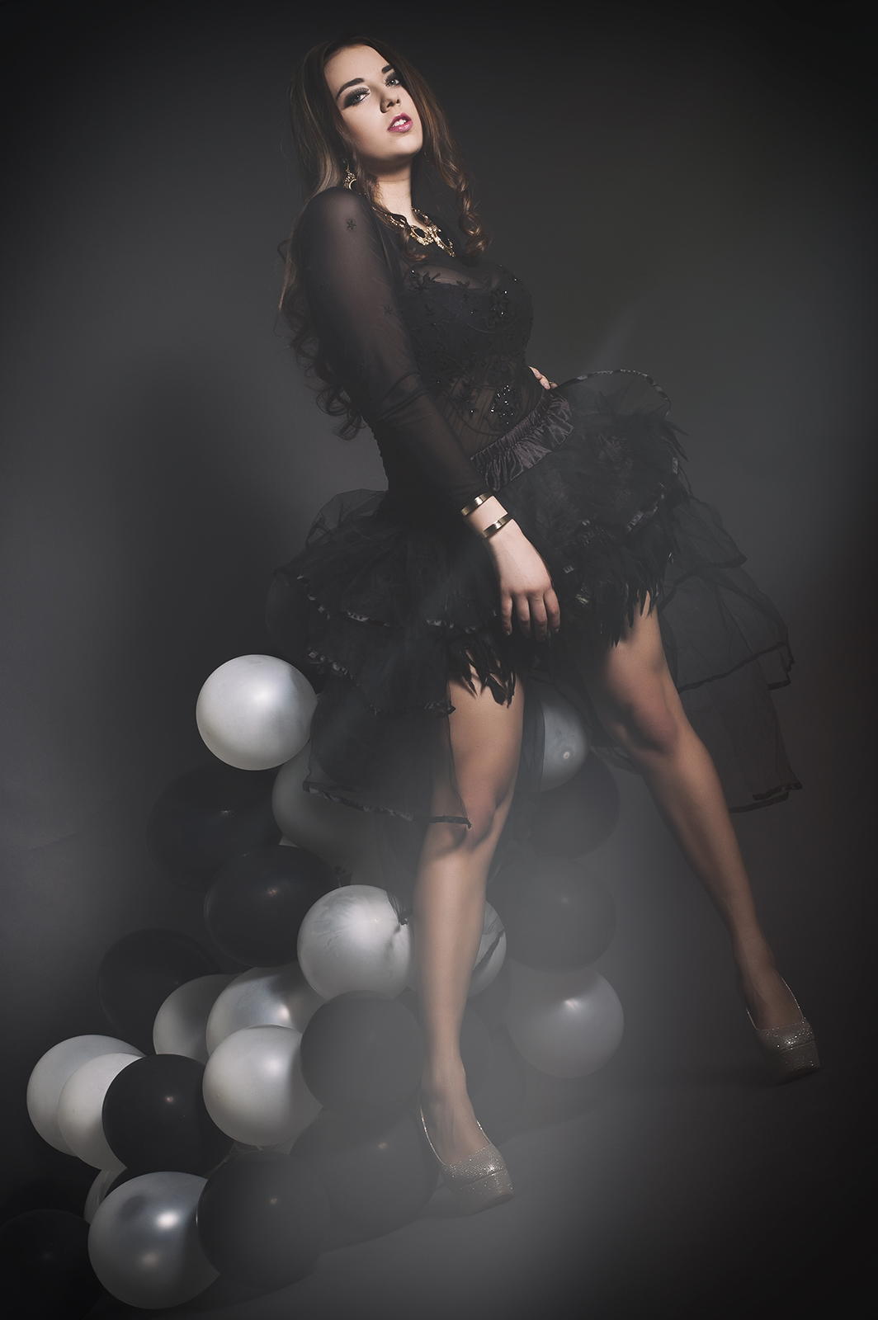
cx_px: 439
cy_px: 660
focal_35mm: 75
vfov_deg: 27.0
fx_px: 2748
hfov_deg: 18.2
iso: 200
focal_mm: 50
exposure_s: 1/500
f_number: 9
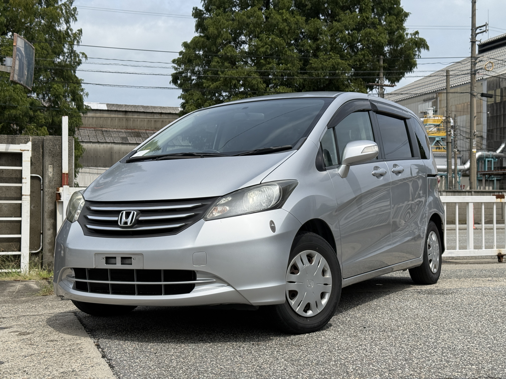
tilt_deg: +1.4
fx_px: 702
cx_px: 253
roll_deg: +0.4
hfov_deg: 39.7
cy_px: 190
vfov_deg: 30.3
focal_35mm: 48
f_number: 1.78
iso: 64
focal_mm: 6.76
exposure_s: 1/7143
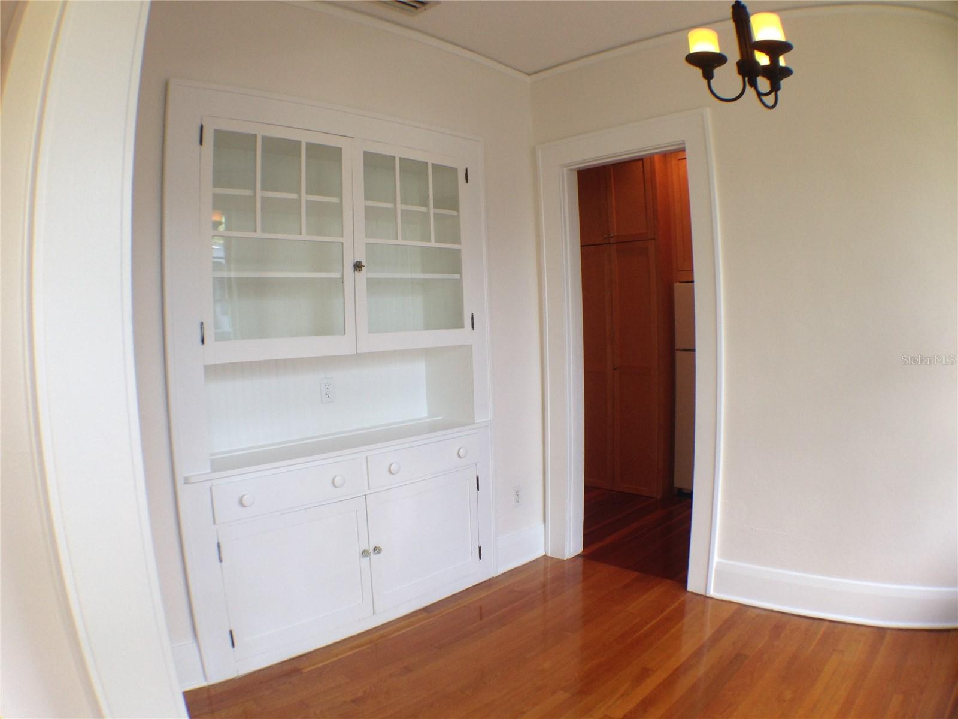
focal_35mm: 33
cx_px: 479
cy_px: 360
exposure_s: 1/40
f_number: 2.4
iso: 50
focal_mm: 4.12
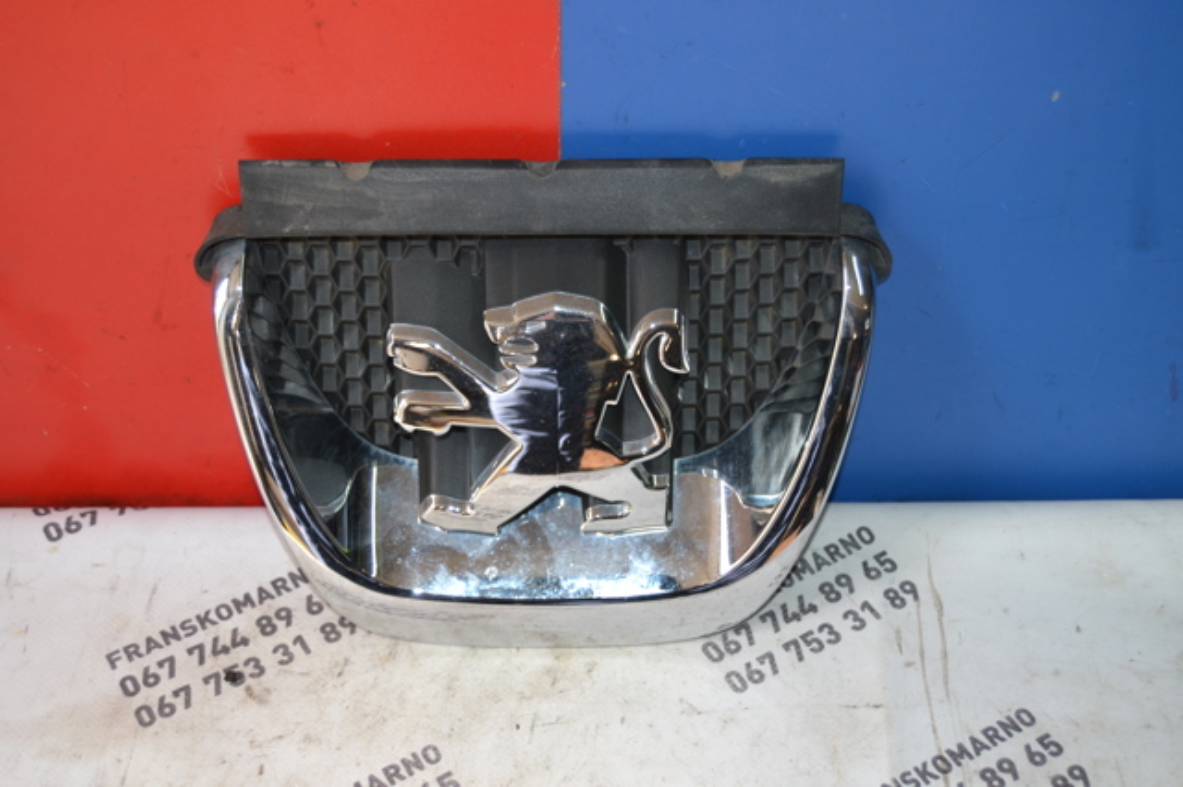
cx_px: 592
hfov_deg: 37.9
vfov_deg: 25.7
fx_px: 1724
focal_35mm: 52
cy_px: 394
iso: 360
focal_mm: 35
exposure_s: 1/125
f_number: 4.5
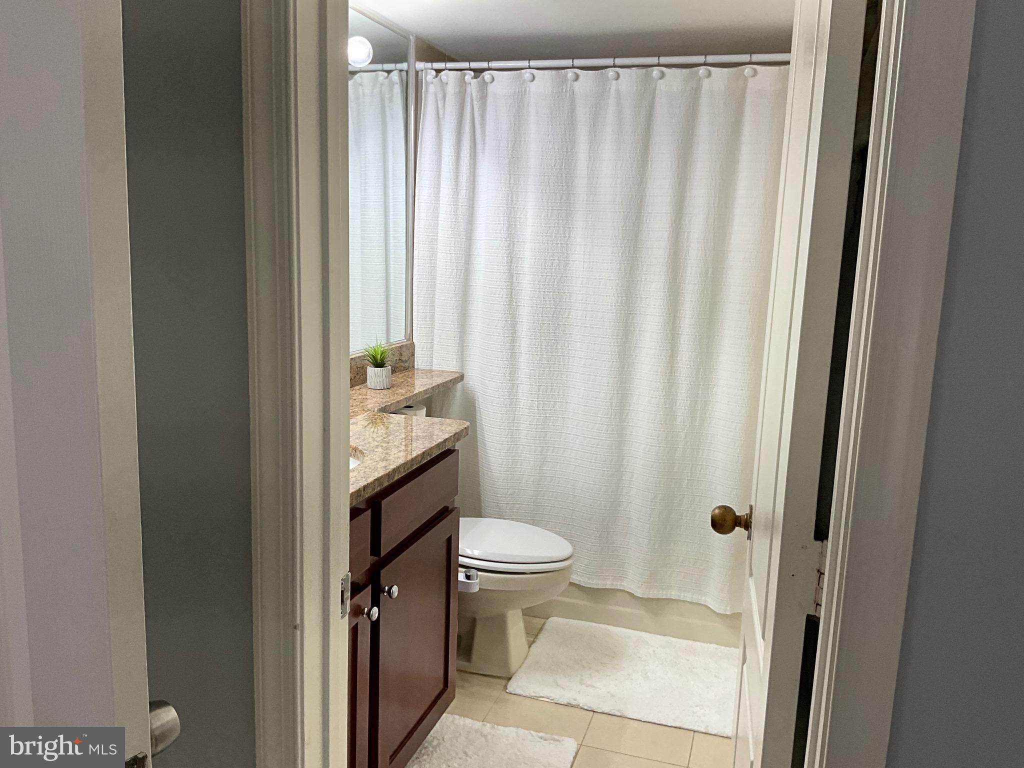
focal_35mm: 29
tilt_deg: -9.8
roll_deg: -1.8
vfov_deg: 48.2
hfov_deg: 61.7
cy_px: 384
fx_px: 858
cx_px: 512
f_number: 1.8
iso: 64
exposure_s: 1/120
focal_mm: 3
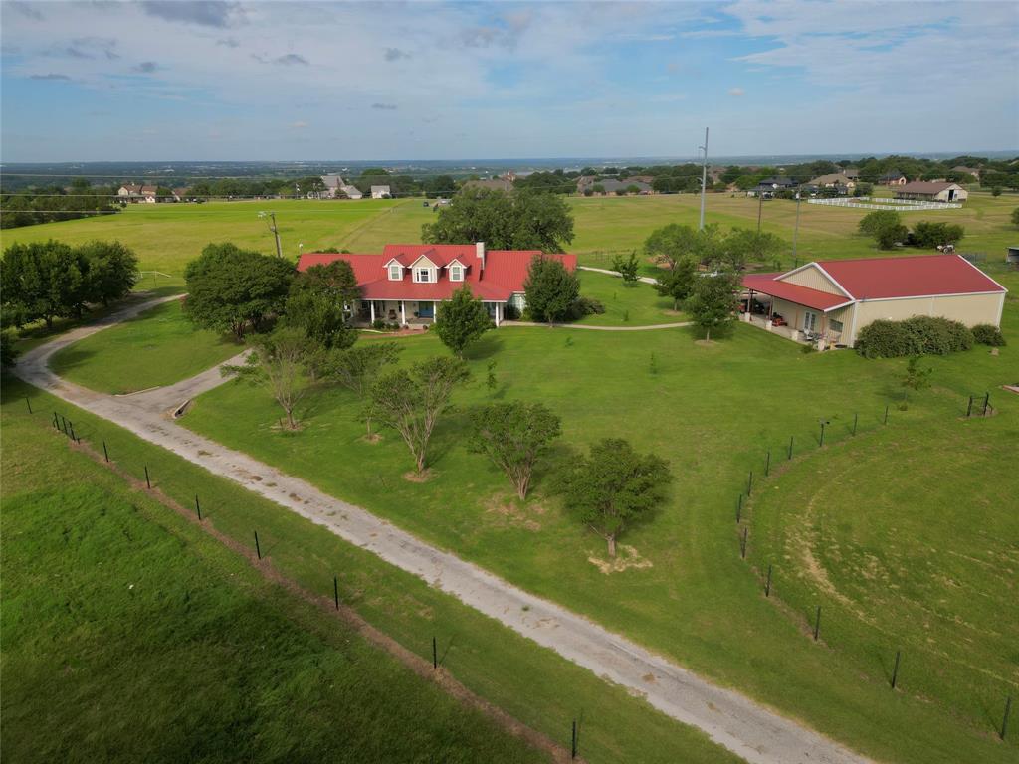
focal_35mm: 24
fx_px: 706
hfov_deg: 71.6
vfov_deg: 56.8
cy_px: 382
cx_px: 510
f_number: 1.7
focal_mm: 6.72
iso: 110
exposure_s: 1/320
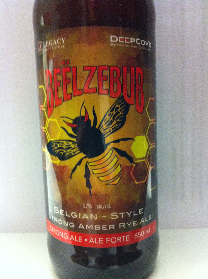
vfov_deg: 52.7
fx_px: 281
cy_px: 140
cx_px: 104
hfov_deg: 40.6
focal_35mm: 35
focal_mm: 3.85
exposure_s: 1/15
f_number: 2.8
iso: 800
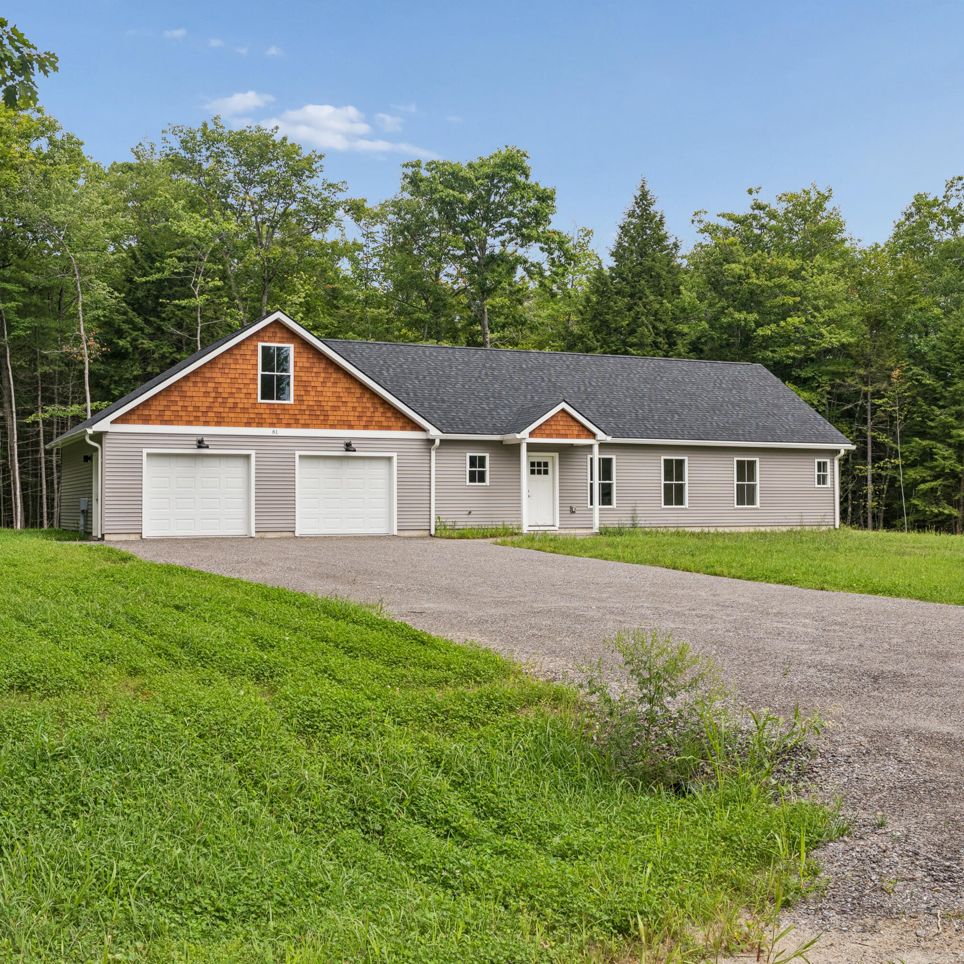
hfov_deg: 44.2
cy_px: 482
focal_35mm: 38
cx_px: 460
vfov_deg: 44.2
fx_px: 1186
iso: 320
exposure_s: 1/250
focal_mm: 29.5
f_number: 10
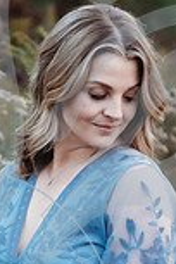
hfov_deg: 6.7
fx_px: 1511
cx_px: 33
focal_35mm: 206
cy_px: 195
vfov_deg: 10.0
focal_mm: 70
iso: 320
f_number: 2.8
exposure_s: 1/250
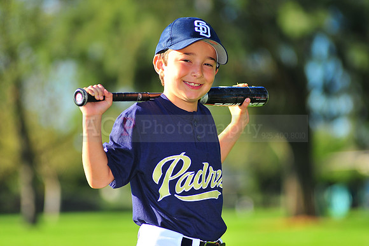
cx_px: 184
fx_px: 1844
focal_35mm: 180
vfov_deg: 7.6
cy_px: 123
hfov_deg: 11.4
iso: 200
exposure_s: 1/1000
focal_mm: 180
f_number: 3.5
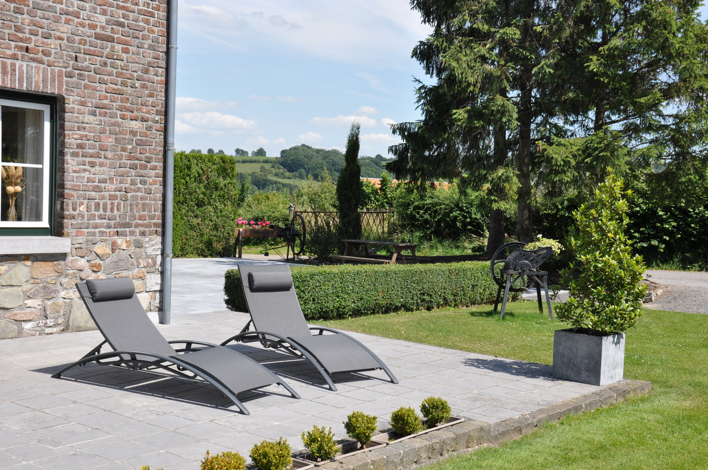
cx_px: 354
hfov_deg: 41.2
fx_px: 943
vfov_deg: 28.0
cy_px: 235
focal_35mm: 48
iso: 200
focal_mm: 32
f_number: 13
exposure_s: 1/200
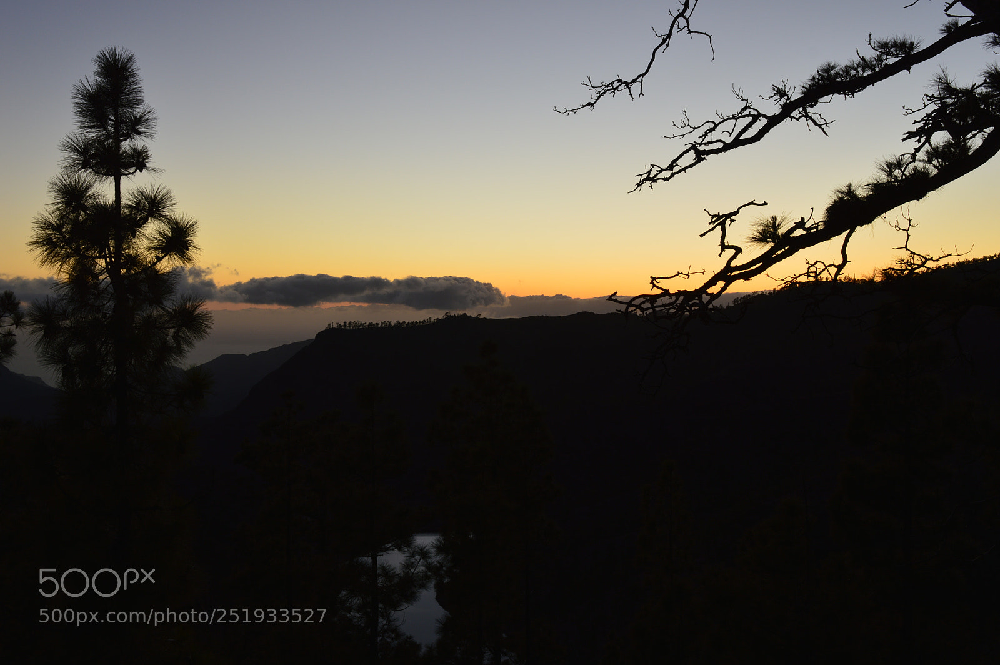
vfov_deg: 35.4
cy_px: 332
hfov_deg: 51.3
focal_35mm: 38
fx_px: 1041
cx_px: 500
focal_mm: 25
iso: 100
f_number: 11
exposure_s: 1/6
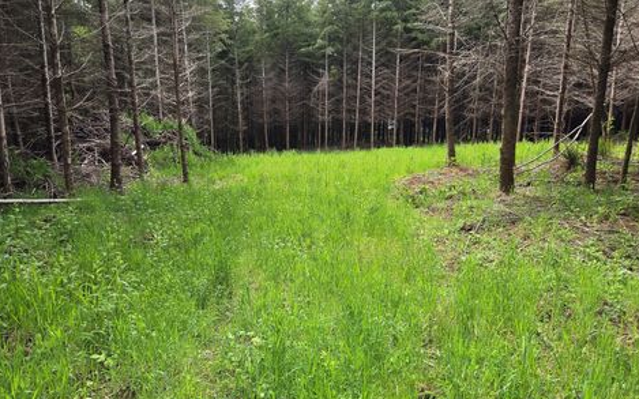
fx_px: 453
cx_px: 332
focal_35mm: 26
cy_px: 232
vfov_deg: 47.4
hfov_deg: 70.4
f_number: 1.8
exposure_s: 1/963
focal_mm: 5.4
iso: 80
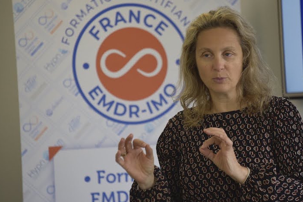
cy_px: 100
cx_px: 170
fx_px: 2878
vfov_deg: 4.0
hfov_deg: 6.0
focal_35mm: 342
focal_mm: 300
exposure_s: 1/125
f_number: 5.6
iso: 900
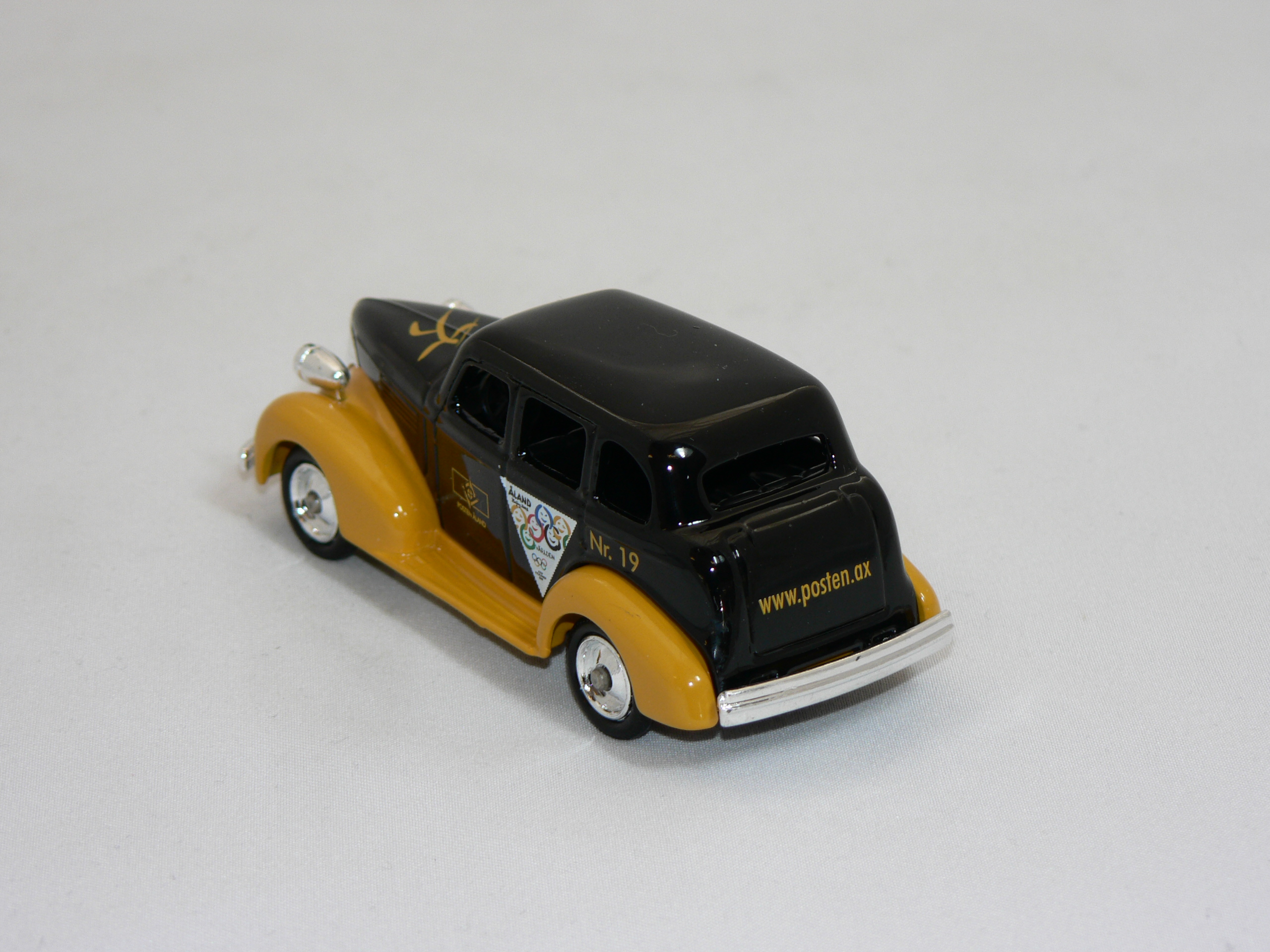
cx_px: 635
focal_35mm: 119
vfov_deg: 12.5
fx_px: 4366
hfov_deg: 16.6
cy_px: 476
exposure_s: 1/60
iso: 80
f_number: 3.2
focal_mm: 19.9
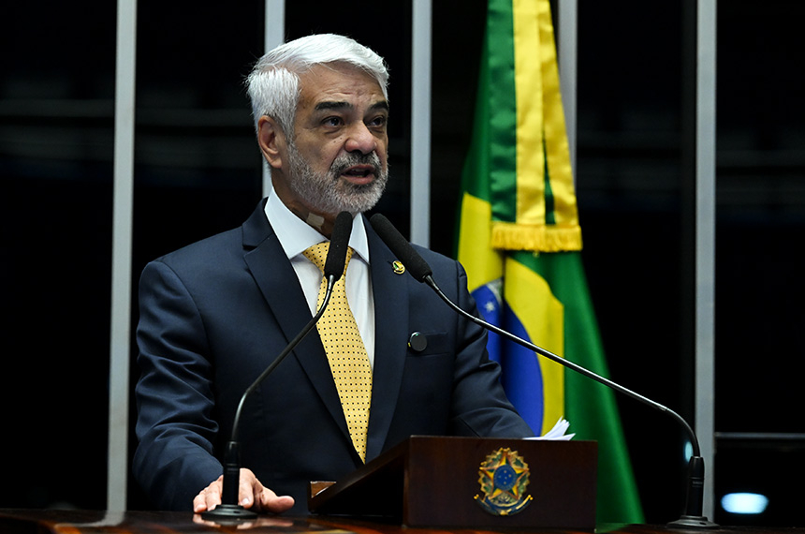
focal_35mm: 145
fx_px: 3236
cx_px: 402
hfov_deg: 14.2
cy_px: 267
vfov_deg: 9.4
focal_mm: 145
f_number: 5
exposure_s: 1/125
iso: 4000
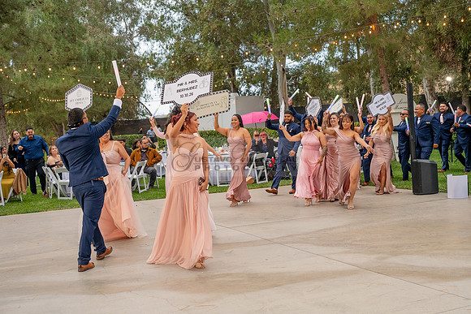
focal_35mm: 46
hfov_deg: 42.7
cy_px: 157
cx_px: 236
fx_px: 602
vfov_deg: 29.3
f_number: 4
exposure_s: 1/200
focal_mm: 46
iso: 1600
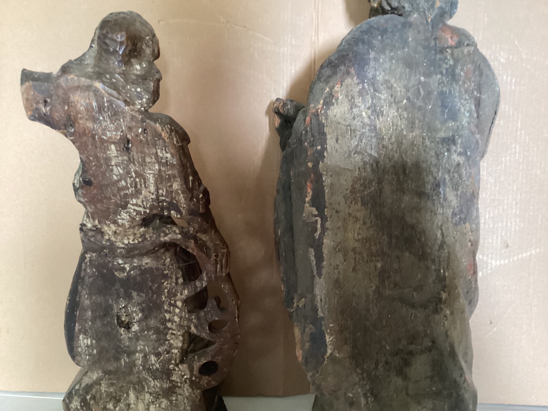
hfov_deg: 58.4
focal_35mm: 31
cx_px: 274
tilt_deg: -18.4
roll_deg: -2.6
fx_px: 491
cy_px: 206
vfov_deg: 45.4
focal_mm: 3.3
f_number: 2.4
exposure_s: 1/25
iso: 320
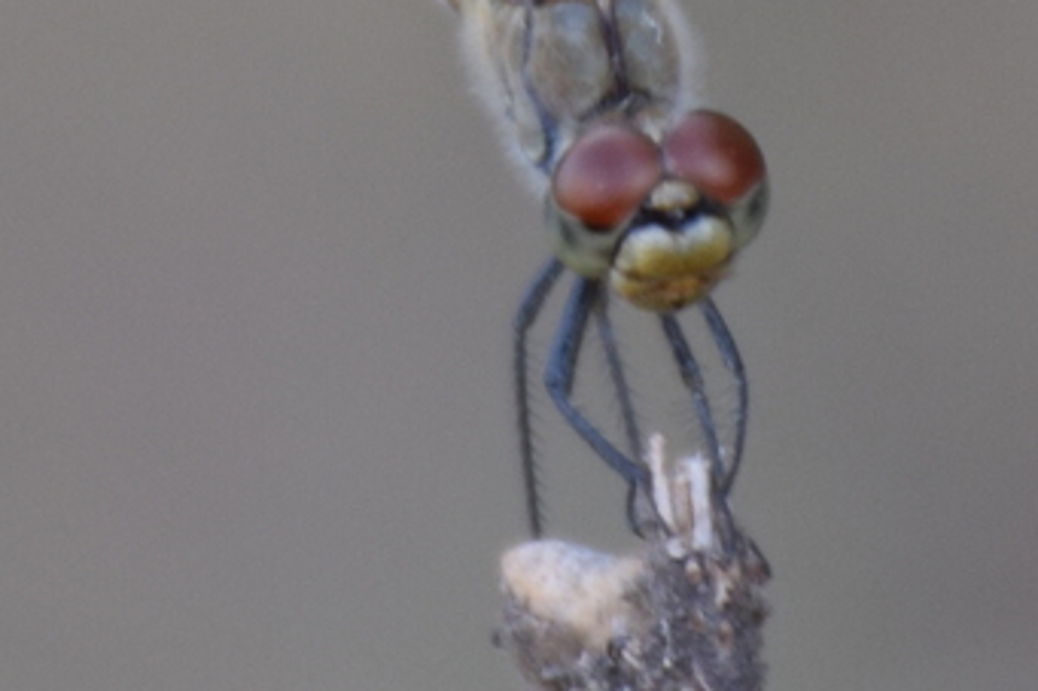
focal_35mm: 592
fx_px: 17060
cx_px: 452
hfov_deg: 3.5
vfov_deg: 2.3
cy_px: -207
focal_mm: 140
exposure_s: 1/50
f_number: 5.6
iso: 320
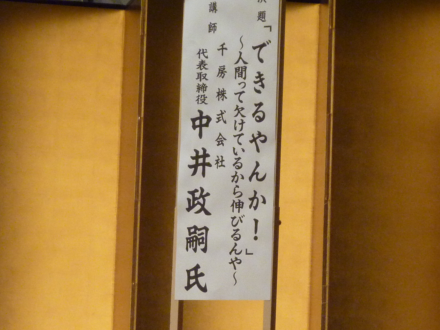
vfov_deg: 4.8
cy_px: 149
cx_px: 239
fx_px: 3966
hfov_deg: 6.4
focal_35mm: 312
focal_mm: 25.9
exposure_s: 1/60
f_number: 4.5
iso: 400
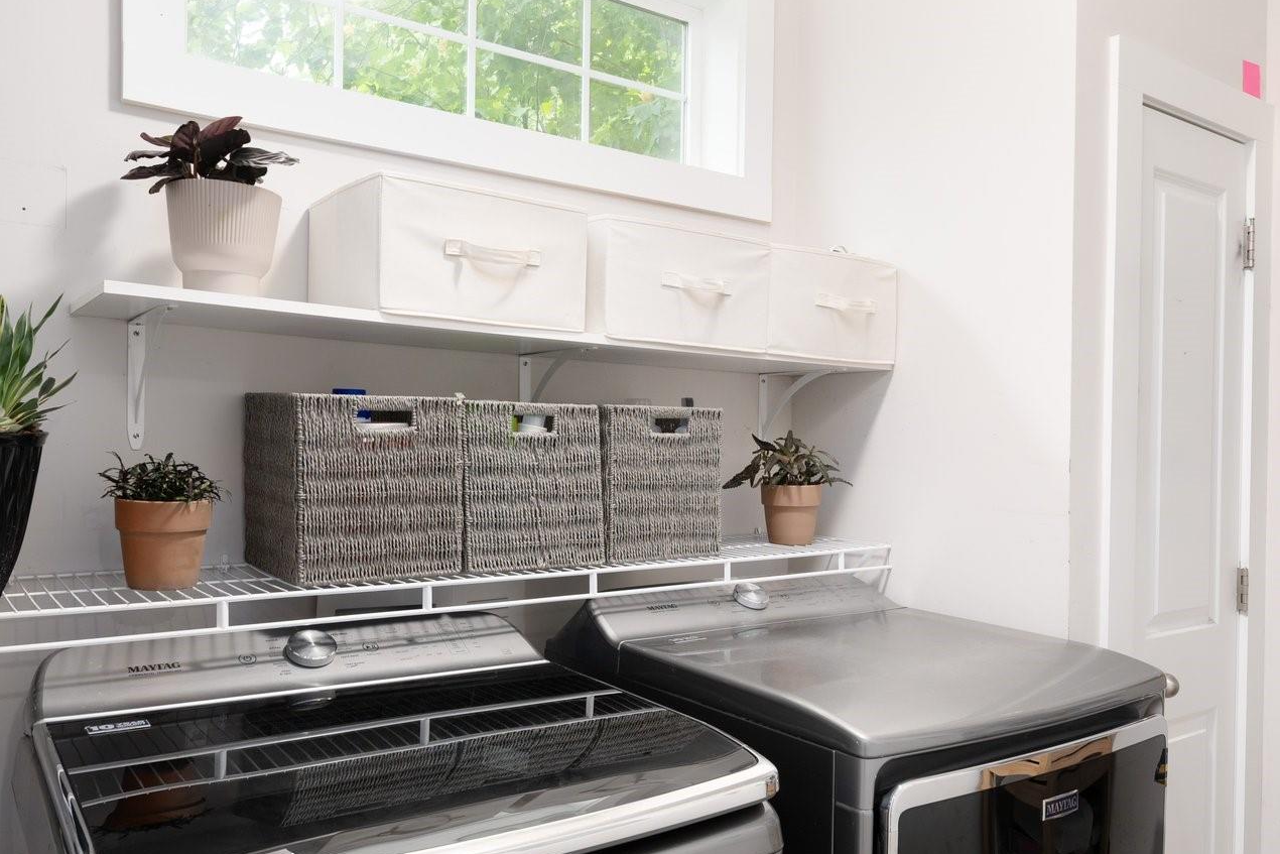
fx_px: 1031
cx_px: 628
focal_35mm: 29
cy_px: 456
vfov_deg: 44.9
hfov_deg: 63.6
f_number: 8
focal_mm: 18
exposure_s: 1/60
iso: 400
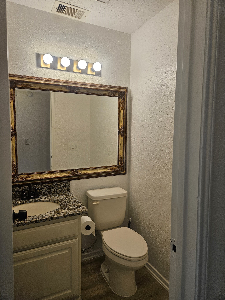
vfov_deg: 73.9
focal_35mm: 23
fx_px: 199
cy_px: 150
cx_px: 112
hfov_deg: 58.9
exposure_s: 1/120
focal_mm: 5.4
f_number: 1.8
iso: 64
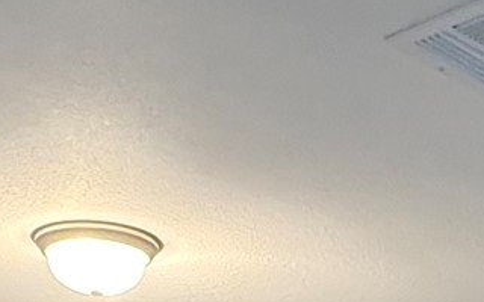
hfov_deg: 21.6
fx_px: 1253
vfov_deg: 11.5
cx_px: 374
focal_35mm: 95
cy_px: 710
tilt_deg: -2.0
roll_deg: -0.3
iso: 640
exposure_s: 1/60
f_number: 2.2
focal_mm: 2.22
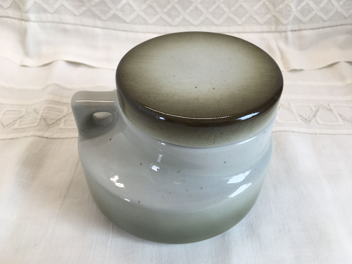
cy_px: 132
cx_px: 176
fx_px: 295
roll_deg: -2.4
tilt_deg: -42.8
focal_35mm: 29
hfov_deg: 61.7
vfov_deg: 48.2
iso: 25
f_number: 2.2
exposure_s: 1/50
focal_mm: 4.15
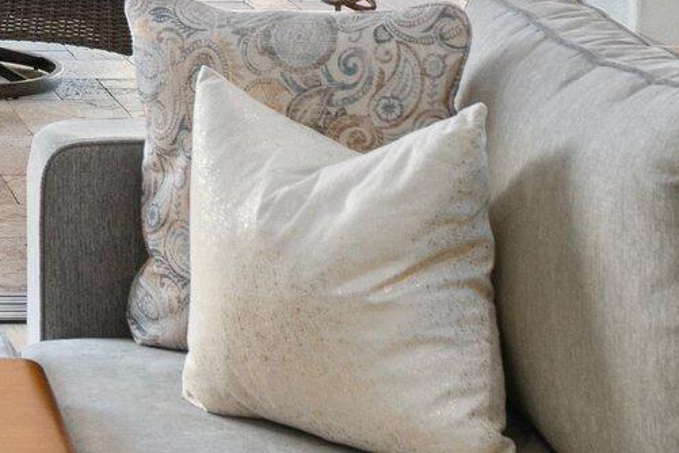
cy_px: -414
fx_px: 2697
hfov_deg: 13.5
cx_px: -366
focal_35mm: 143
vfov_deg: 9.1
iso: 1000
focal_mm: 35
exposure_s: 1/15
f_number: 8
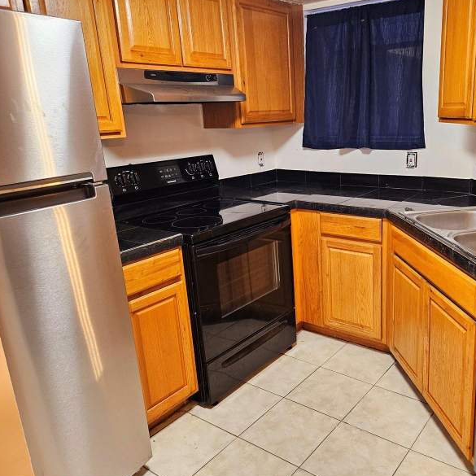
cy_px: 237
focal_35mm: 29
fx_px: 451
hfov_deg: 54.8
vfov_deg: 55.6
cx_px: 304
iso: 400
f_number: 1.8
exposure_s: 1/120
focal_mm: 5
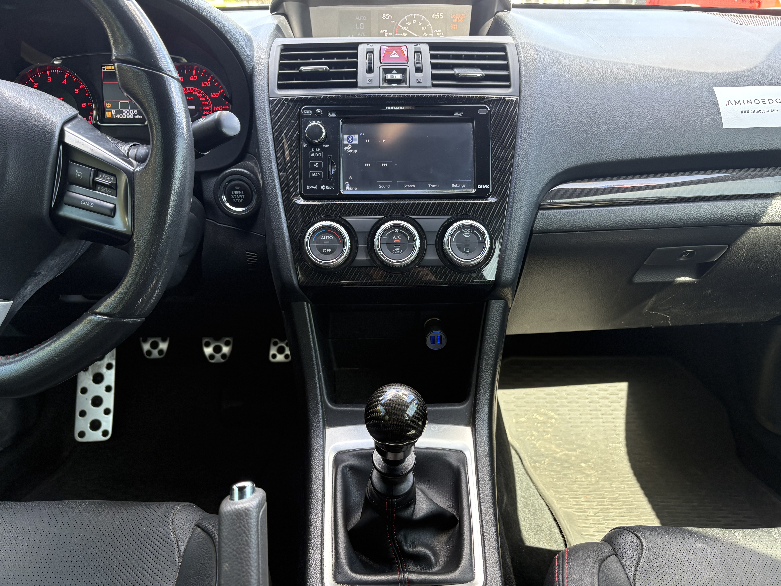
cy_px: 293
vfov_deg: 53.1
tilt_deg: -24.9
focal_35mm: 26
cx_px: 390
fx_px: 587
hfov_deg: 67.3
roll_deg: +2.8
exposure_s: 1/122
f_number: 1.6
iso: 100
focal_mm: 5.96
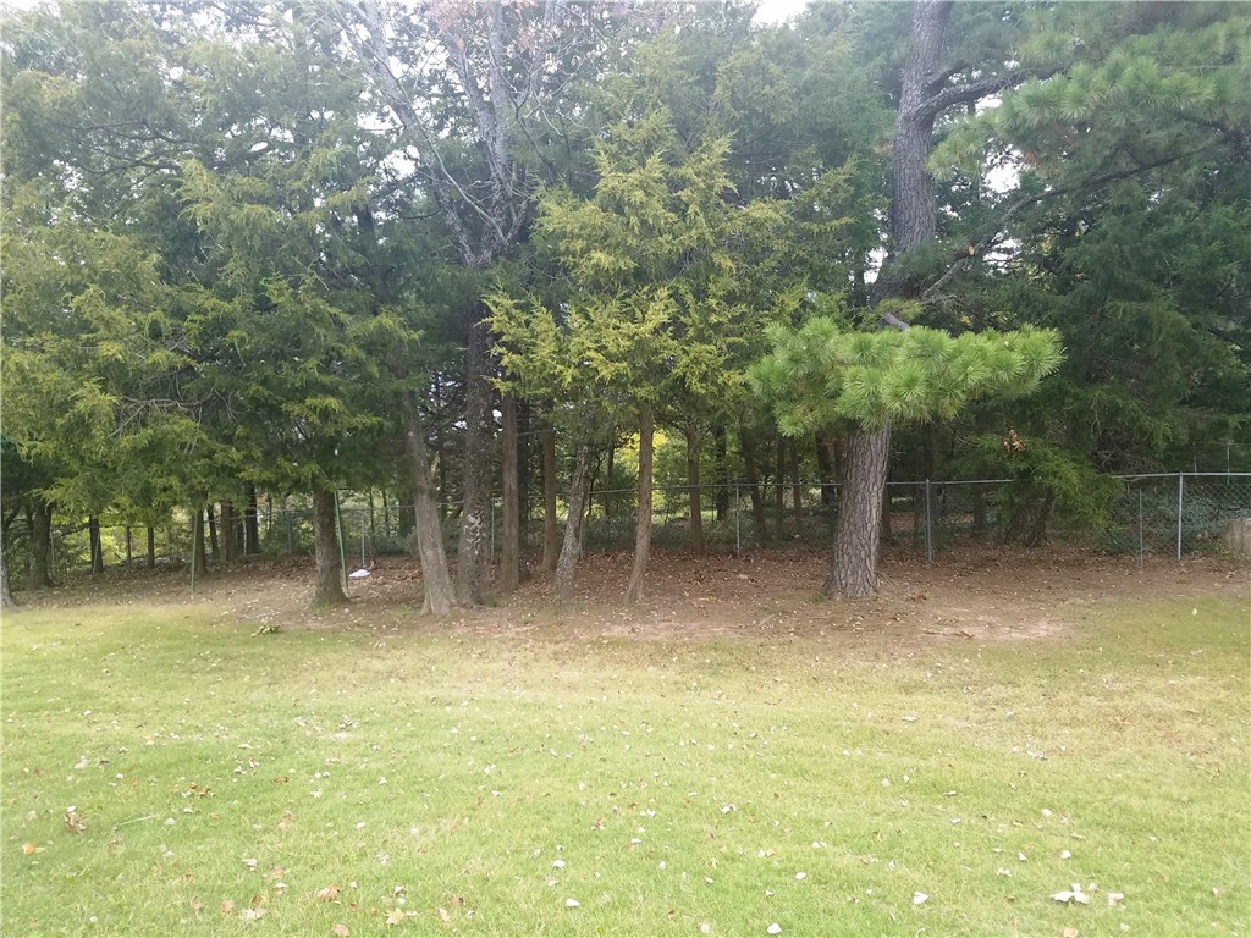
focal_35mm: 26
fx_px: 940
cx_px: 626
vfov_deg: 53.1
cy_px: 469
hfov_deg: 67.3
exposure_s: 1/120
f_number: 1.7
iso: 100
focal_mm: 4.2
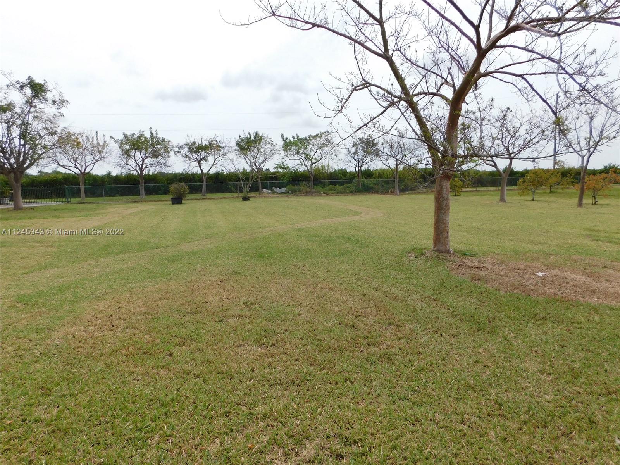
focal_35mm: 23
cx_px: 310
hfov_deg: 73.9
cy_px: 232
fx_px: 412
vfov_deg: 58.9
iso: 125
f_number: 6
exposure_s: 1/400
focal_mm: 4
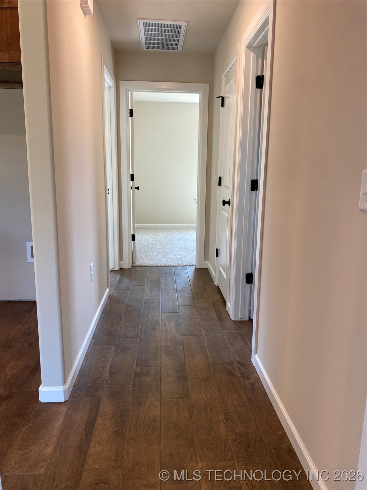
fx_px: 368
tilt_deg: -10.0
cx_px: 184
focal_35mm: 26
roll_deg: +0.2
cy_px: 245
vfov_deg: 67.3
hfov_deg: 53.1
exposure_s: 1/60
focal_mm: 4.25
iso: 80
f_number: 1.8
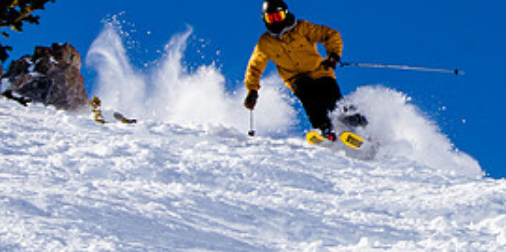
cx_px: 559
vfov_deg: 4.4
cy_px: 26
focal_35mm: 249
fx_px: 3253
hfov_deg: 8.8
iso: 160
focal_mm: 50
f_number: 14
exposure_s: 1/320
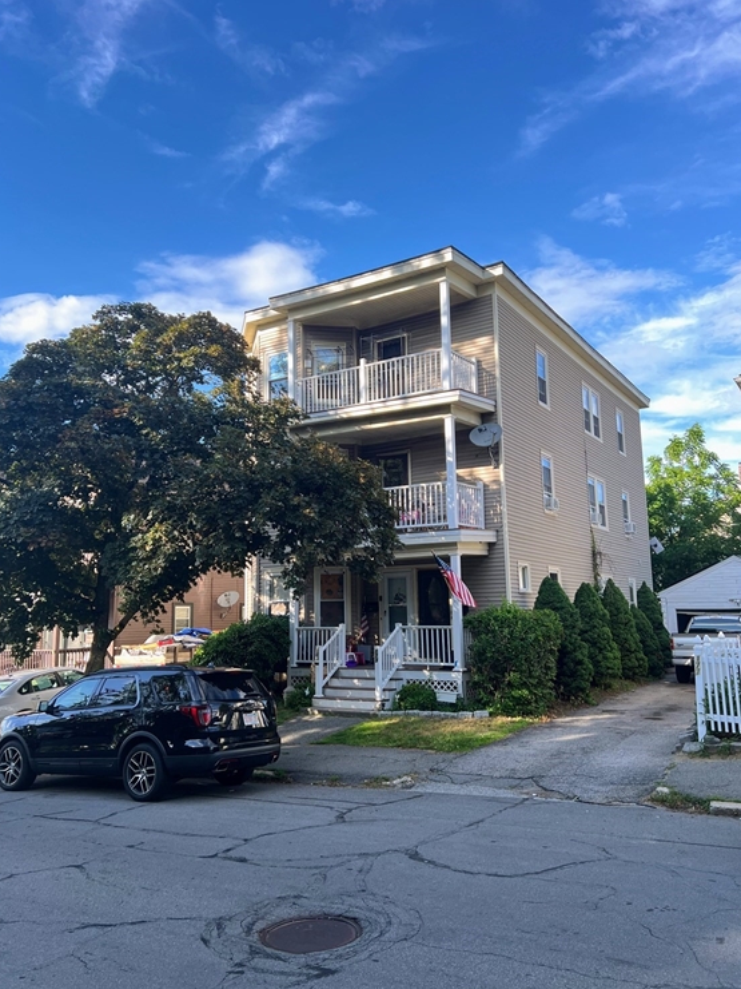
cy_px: 489
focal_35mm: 27
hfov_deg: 51.4
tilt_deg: +10.8
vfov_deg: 65.3
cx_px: 364
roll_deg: -1.0
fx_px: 771
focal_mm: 5.7
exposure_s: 1/439
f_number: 1.5
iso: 50
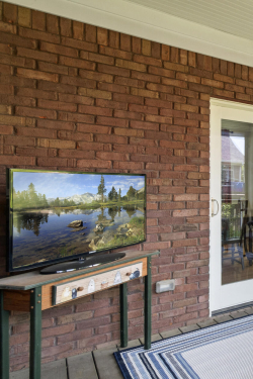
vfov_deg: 61.9
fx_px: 316
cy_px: 187
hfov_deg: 28.7
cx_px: 375
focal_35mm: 30
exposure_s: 1/10
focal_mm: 10
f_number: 8
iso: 400
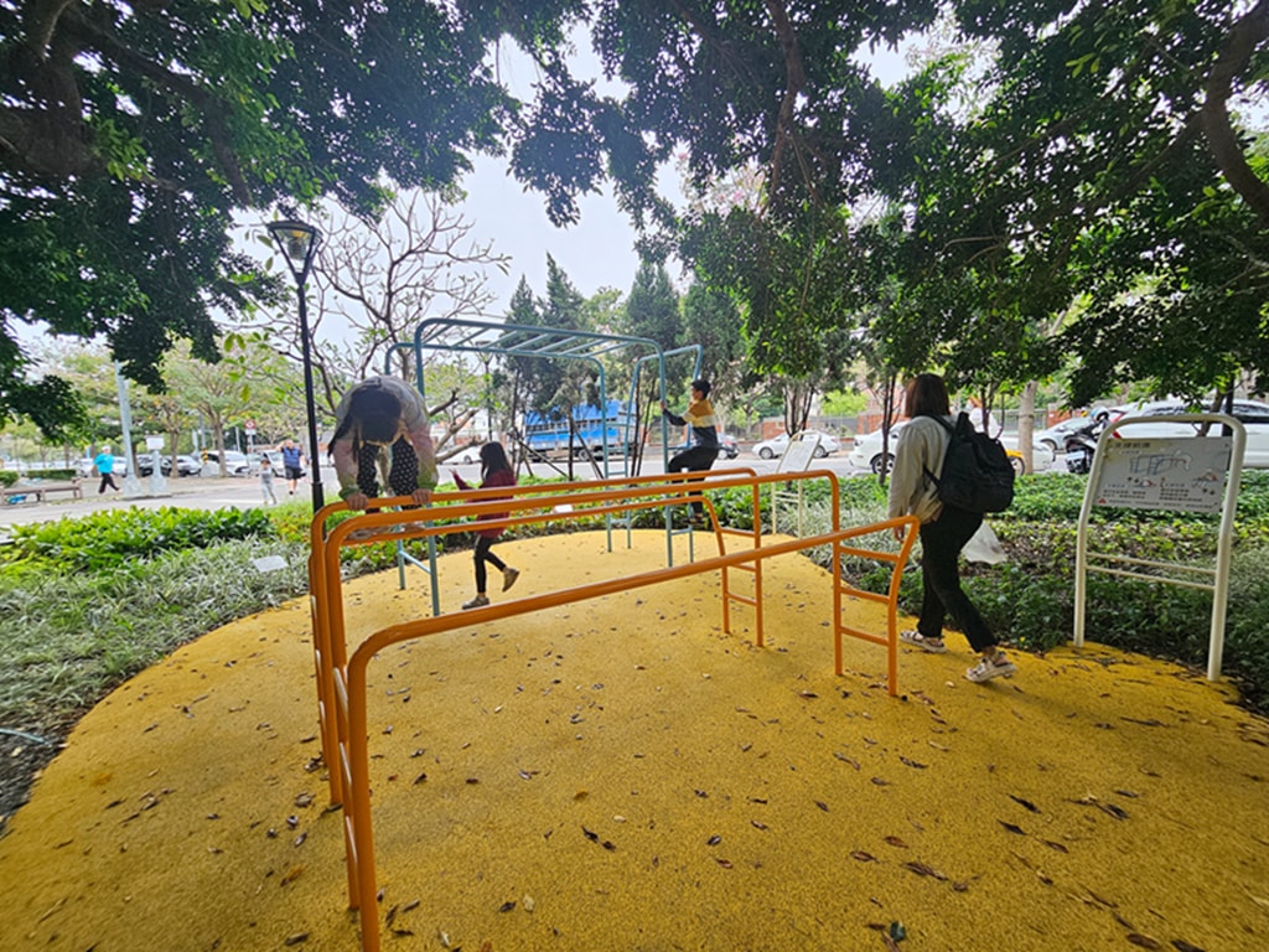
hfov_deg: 106.2
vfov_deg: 89.9
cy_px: 476
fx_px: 477
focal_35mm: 13
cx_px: 634
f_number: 2.2
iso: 50
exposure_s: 1/357
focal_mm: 2.2
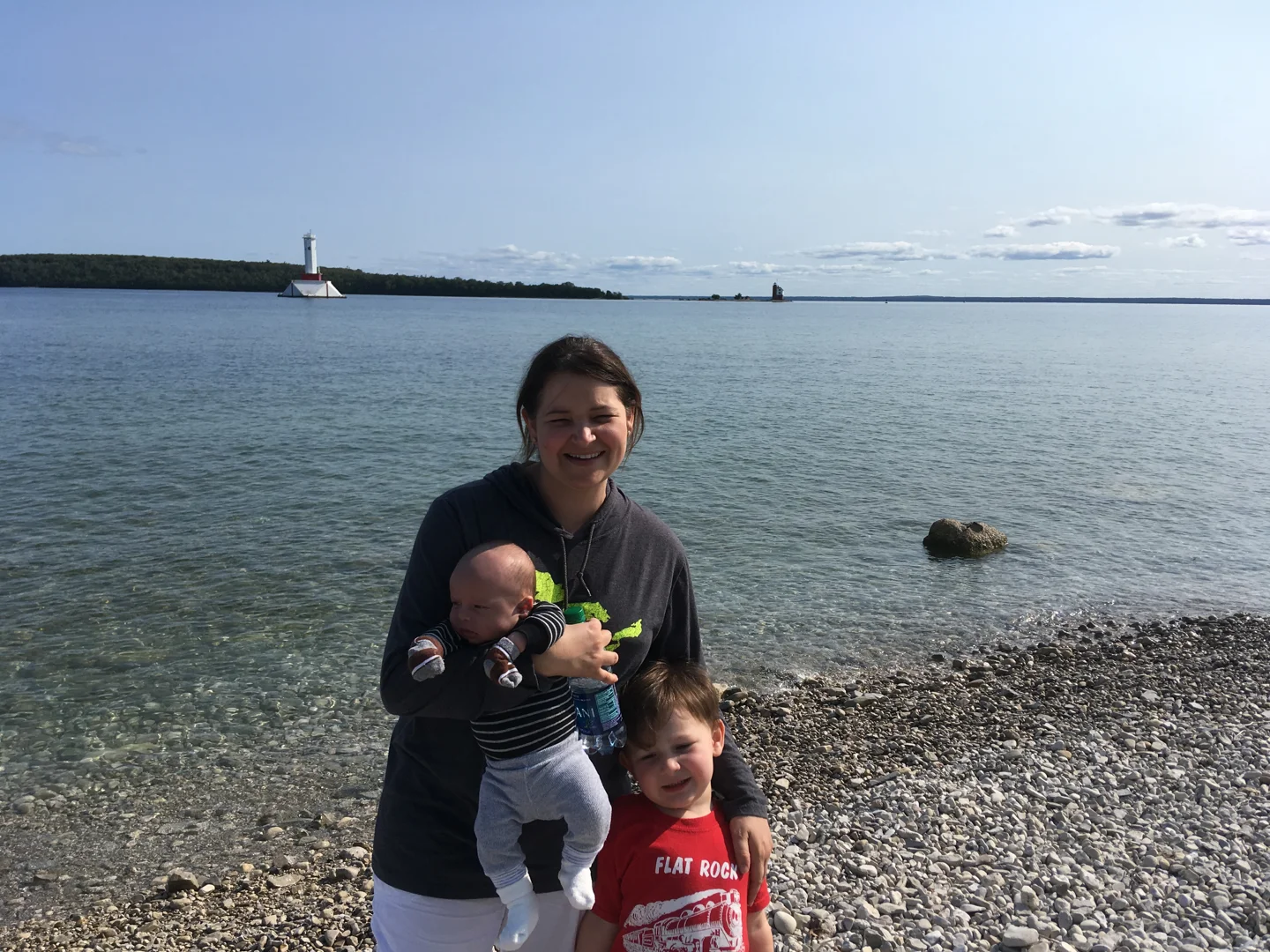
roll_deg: -1.5
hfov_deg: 61.7
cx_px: 635
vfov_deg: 48.2
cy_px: 476
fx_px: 1064
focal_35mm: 29
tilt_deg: -10.8
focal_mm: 4.15
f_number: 2.2
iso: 25
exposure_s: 1/2404
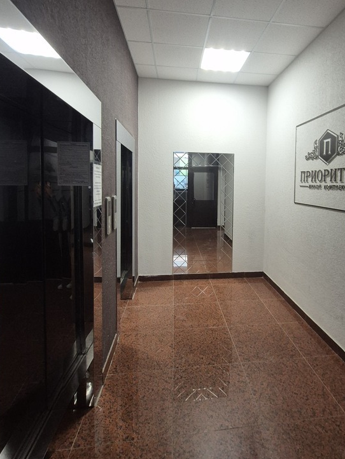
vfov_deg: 87.1
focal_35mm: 18
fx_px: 239
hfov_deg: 70.6
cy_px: 195
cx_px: 214
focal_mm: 2.2
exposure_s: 1/100
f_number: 2.2
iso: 640
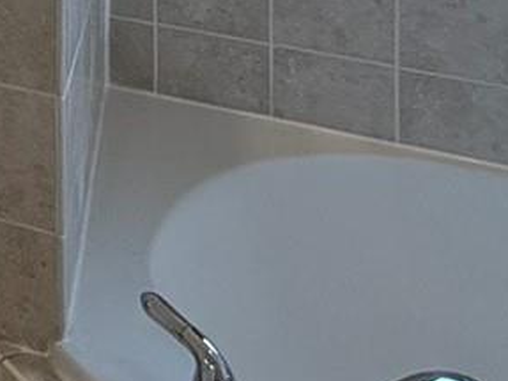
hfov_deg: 18.1
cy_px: -445
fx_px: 1144
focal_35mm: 78
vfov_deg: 14.6
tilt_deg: +0.6
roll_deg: +0.2
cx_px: -476
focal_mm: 2.22
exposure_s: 1/120
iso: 80
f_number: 2.2
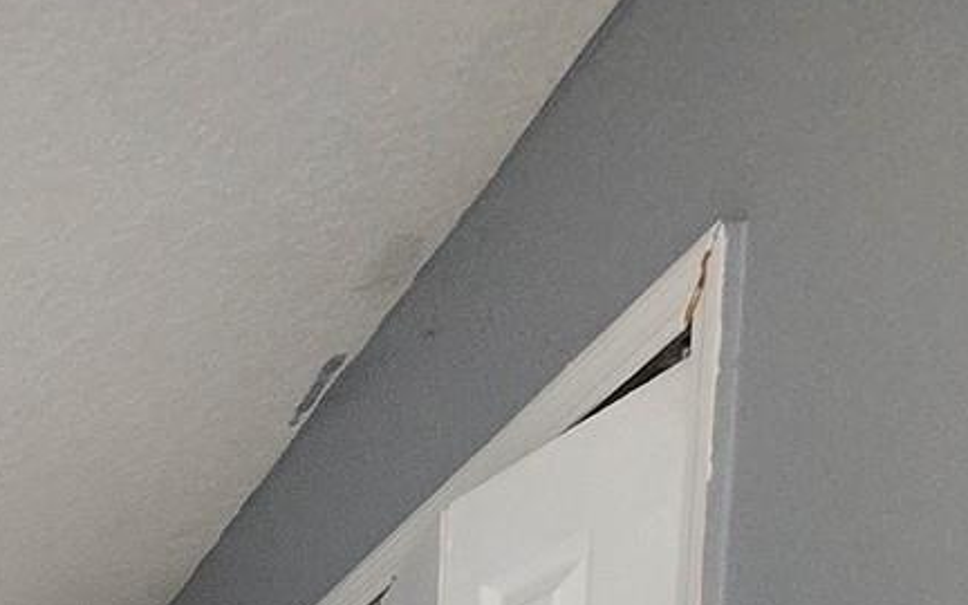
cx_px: -551
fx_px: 1345
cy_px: 1246
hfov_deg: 26.2
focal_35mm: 51
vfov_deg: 17.3
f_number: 2.2
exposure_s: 1/60
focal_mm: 1.74
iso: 250
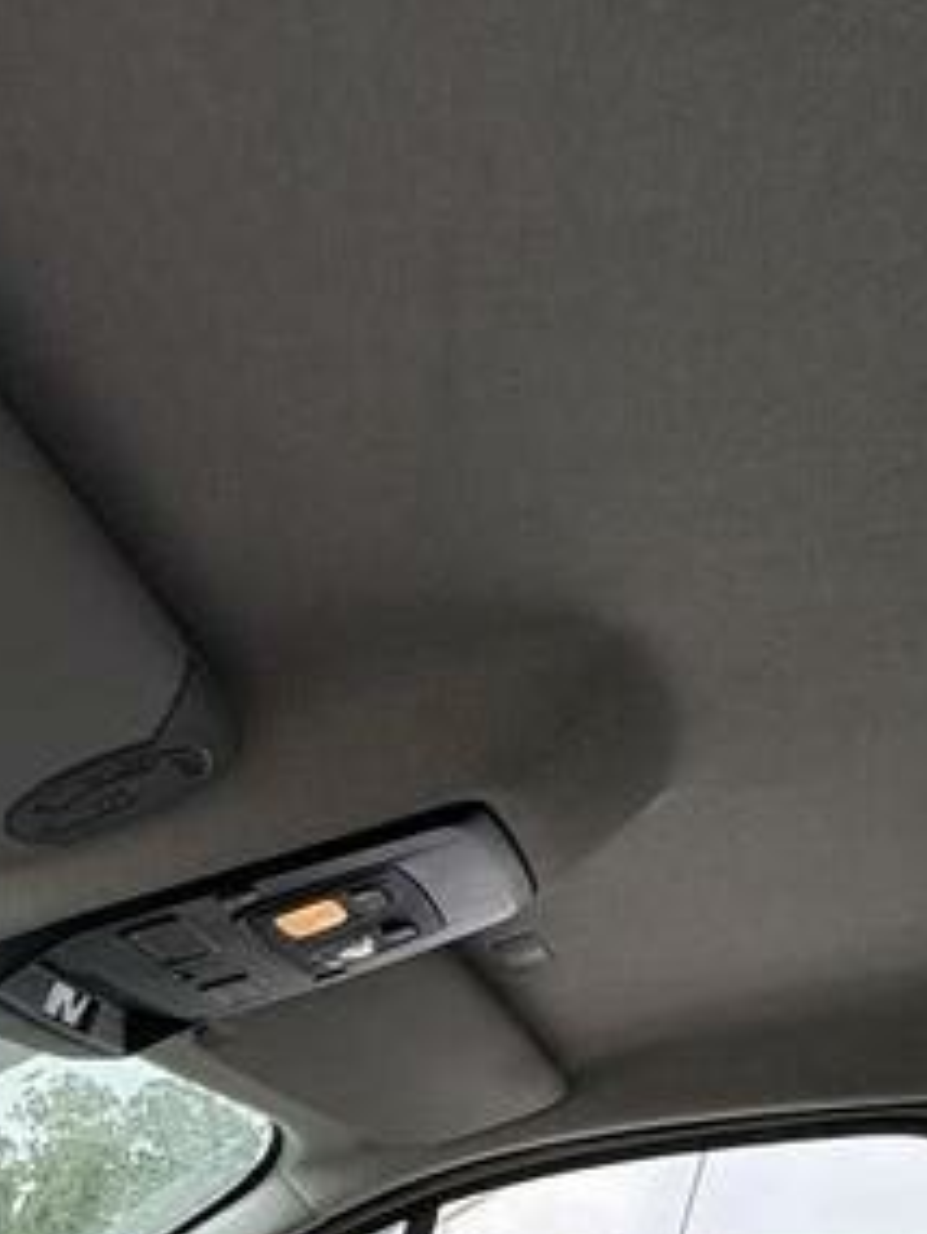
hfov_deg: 28.3
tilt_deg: -15.4
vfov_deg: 30.5
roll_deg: +0.8
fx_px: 1570
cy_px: 1715
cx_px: -208
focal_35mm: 44
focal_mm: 2.22
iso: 64
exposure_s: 1/533
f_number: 2.2
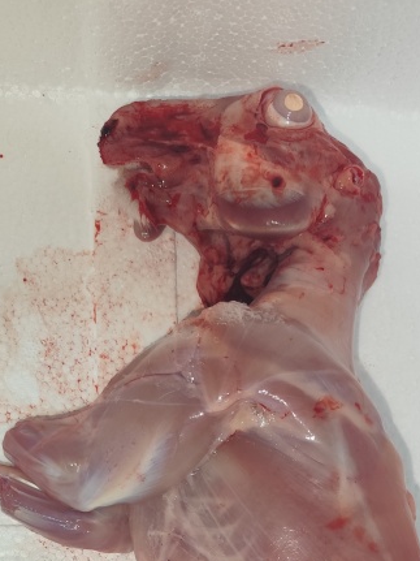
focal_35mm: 57
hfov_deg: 25.6
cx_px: 229
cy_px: 689
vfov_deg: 28.8
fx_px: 923
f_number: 1.65
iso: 320
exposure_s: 1/100
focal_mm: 6.14
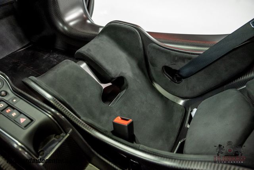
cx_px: 127
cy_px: 85
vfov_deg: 53.2
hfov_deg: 73.7
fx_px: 169
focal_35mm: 24
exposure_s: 1/60
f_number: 4
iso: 4000
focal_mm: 24
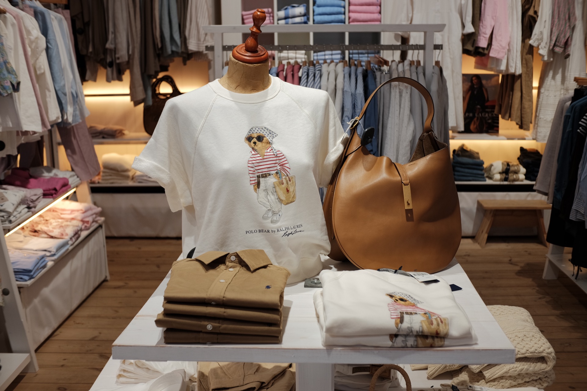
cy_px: 196
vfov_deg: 35.1
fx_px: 620
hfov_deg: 50.7
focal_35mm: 38
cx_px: 294
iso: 250
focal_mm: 25
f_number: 3.6
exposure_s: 1/125
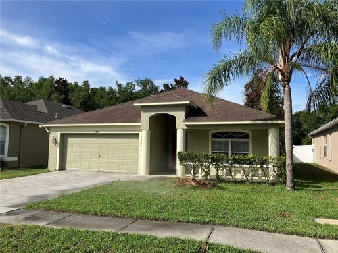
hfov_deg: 63.4
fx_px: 273
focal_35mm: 28
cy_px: 126
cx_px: 169
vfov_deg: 49.7
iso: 32
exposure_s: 1/1799
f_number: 1.8
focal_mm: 3.99
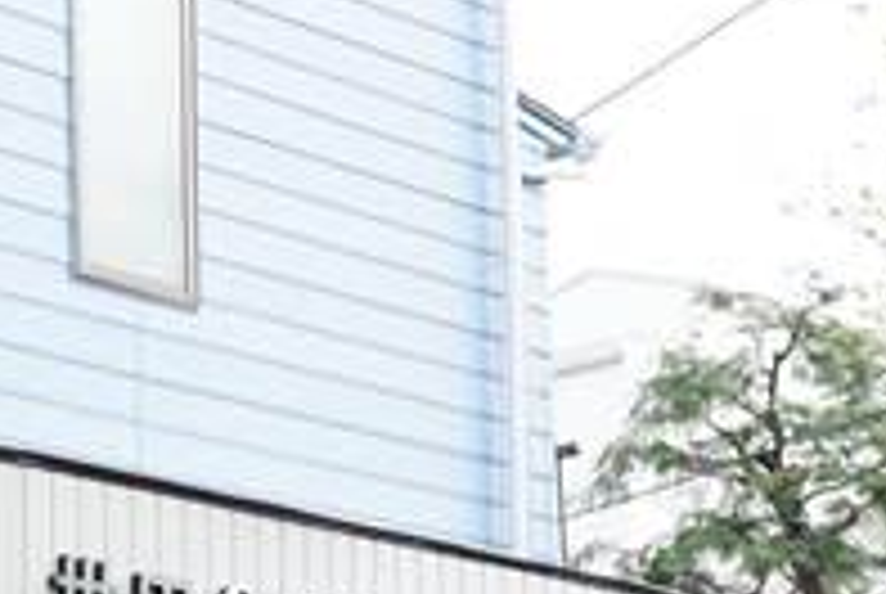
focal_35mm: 138
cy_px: 810
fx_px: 3401
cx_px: -162
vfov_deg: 9.8
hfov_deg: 14.4
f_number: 5.6
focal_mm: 23
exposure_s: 1/60
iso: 100
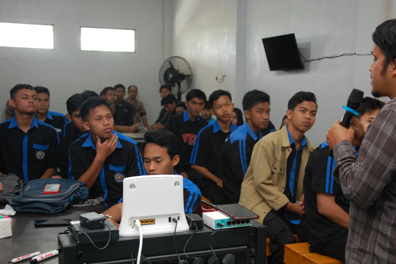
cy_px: 154
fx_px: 550
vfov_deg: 27.0
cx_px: 230
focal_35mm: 50
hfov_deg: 39.5
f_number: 4
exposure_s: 1/60
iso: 800
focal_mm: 28
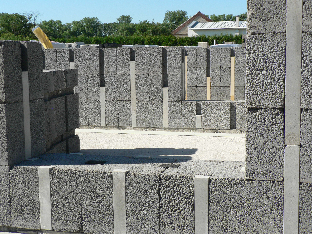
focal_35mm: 59
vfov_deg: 24.8
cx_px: 156
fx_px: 532
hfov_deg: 32.7
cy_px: 117
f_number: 5.6
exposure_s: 1/500
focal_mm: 9.8
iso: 100
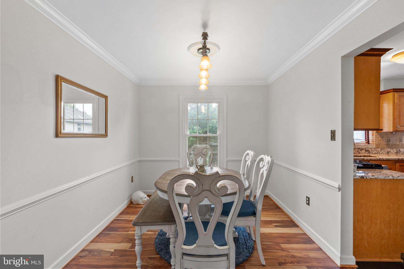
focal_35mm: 16
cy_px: 134
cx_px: 202
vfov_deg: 73.8
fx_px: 180
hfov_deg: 96.7
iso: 800
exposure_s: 1/15
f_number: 8
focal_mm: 16
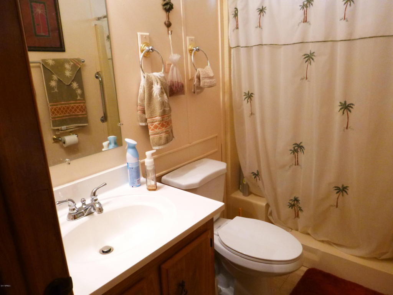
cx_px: 196
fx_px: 284
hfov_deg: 69.4
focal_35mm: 25
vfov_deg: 54.9
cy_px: 148
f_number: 3.9
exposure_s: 1/13
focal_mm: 4.5
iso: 400
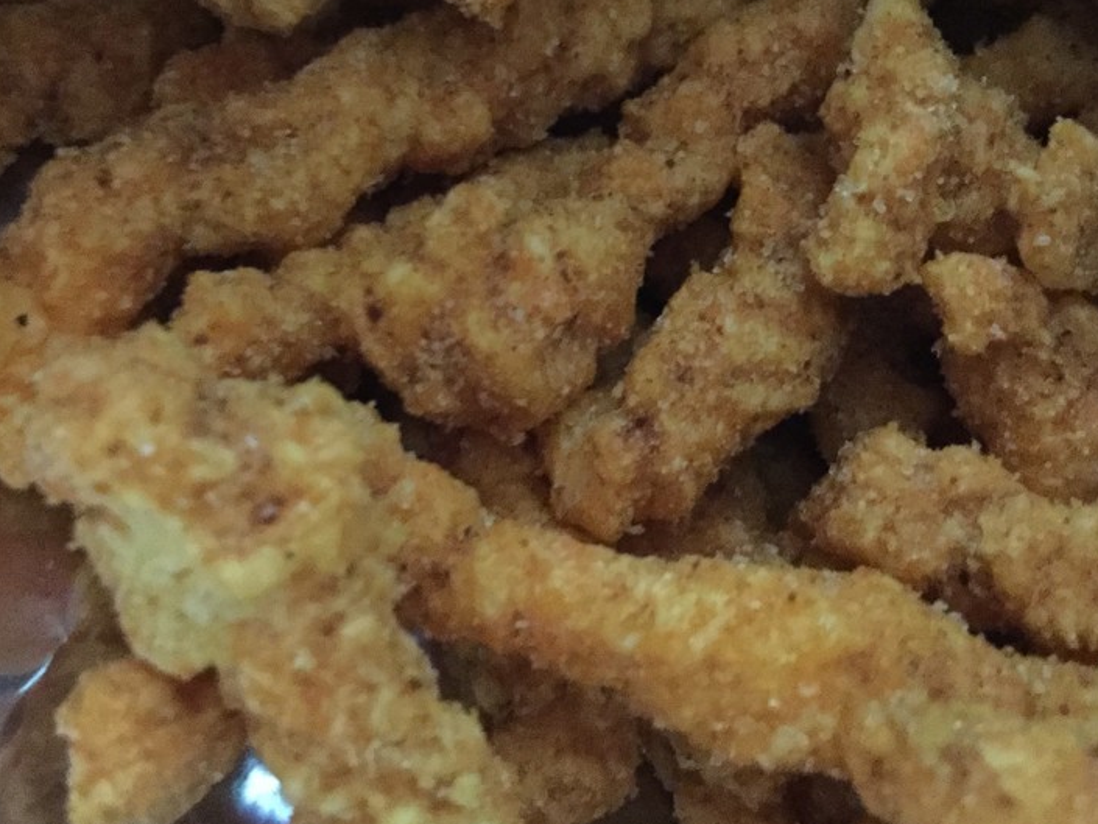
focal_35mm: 45
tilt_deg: -48.4
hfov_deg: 42.1
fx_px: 1428
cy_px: 249
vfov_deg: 31.8
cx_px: 519
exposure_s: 1/15
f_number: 2.4
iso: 800
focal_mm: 3.3
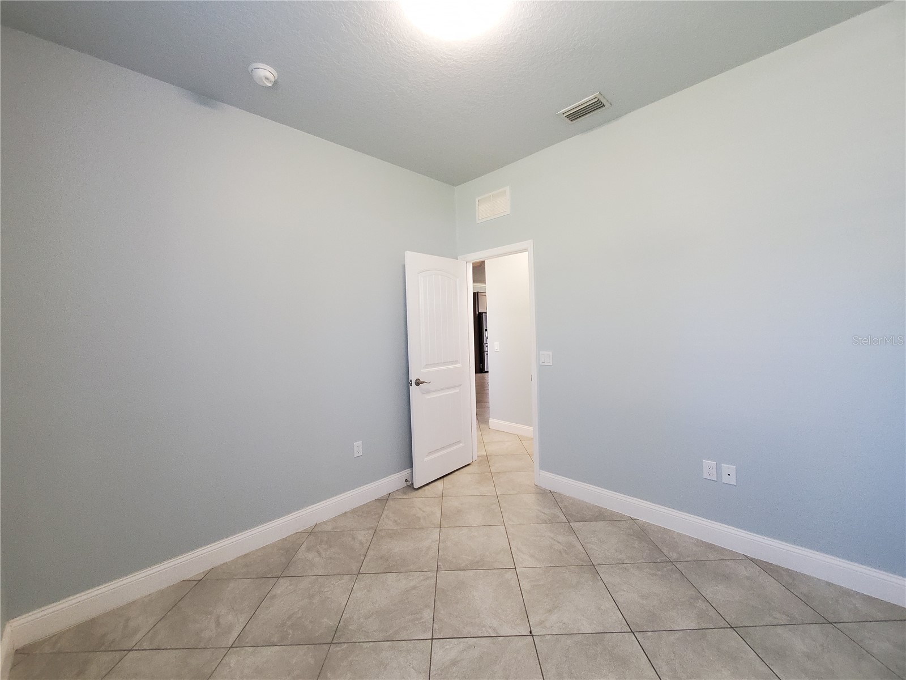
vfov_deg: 89.9
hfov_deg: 106.2
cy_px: 340
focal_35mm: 13
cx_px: 453
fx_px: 340
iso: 500
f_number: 2.2
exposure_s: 1/59
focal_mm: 1.8
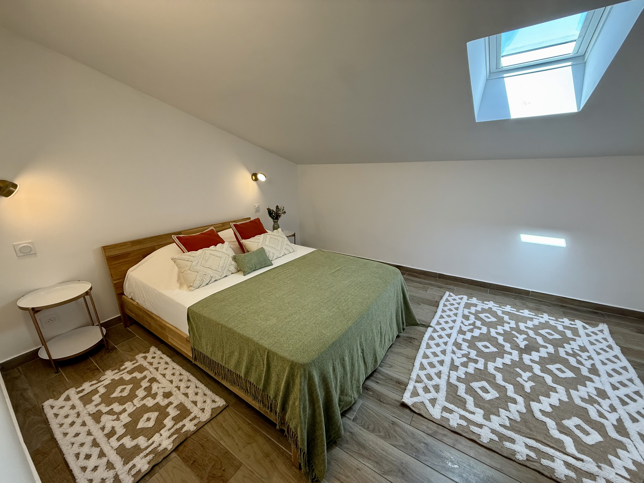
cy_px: 242
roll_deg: +0.7
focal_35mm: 14
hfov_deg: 102.1
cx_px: 322
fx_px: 260
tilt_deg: -15.2
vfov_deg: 85.7
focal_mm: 2.22
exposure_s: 1/101
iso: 125
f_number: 2.2
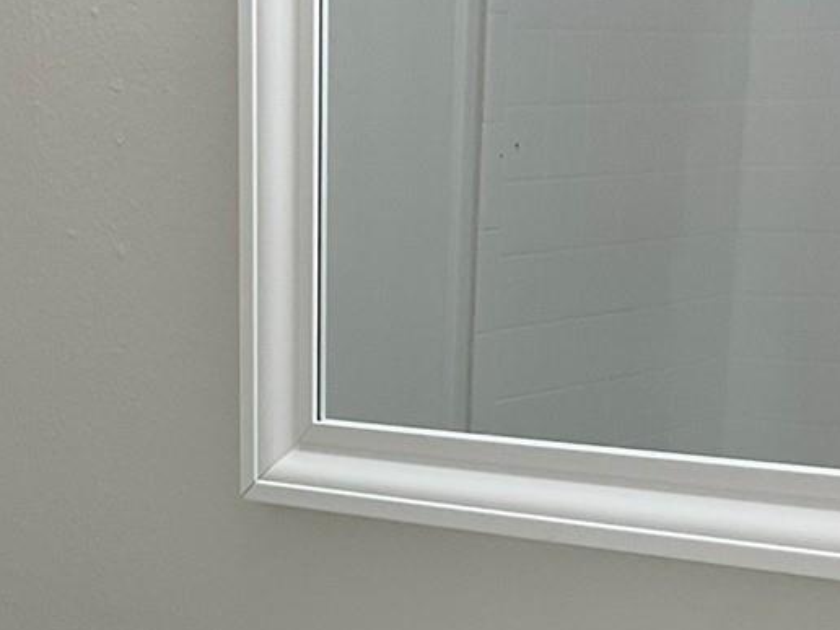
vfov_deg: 15.9
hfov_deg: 21.5
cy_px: 707
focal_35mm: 90
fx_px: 2184
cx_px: 156
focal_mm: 3
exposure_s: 1/120
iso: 50
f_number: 1.8
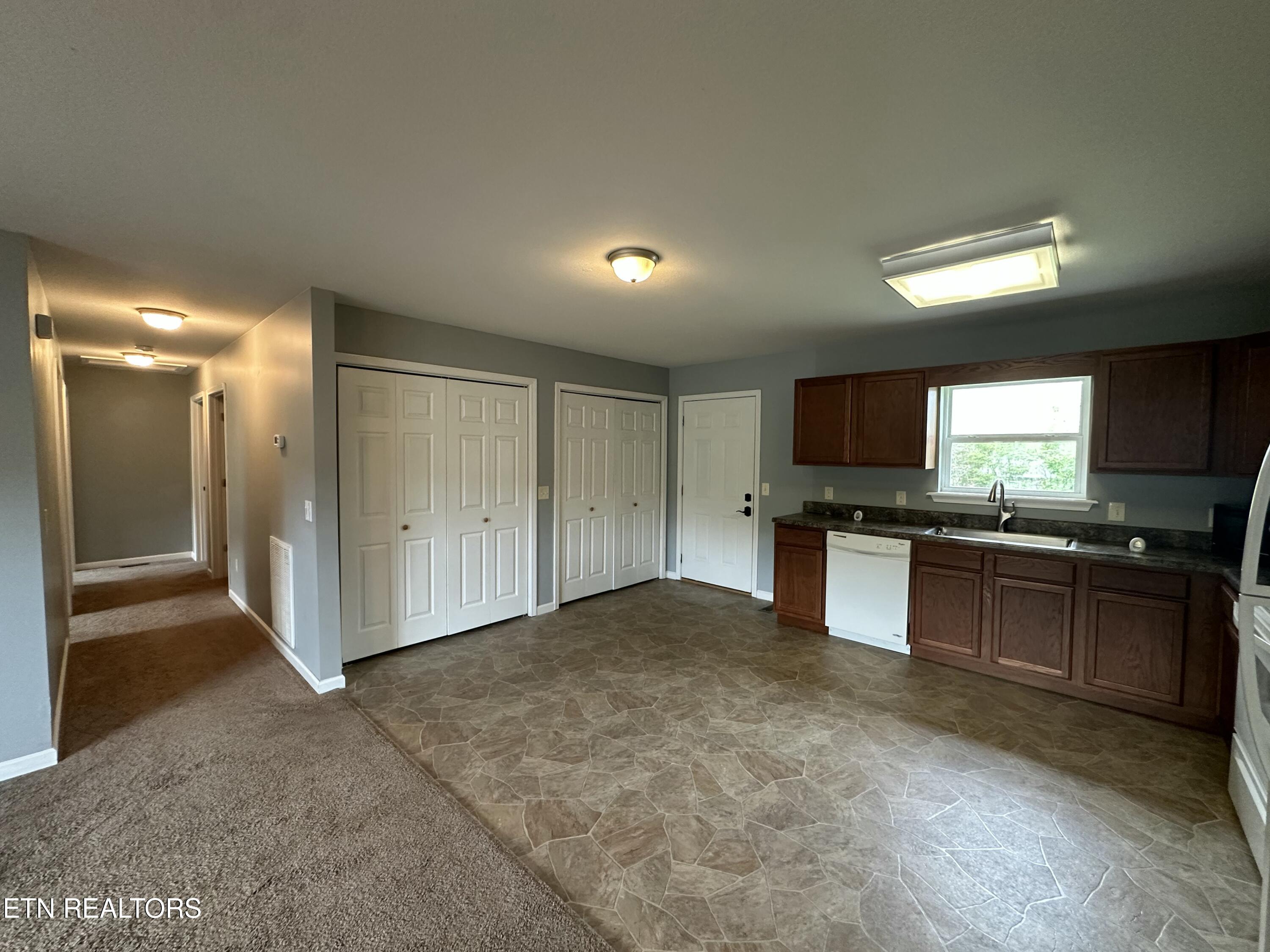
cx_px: 635
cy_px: 476
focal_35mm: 14
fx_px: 514
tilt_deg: -1.9
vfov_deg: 85.7
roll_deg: -1.0
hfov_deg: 102.1
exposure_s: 1/60
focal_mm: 2.22
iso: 320
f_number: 2.2
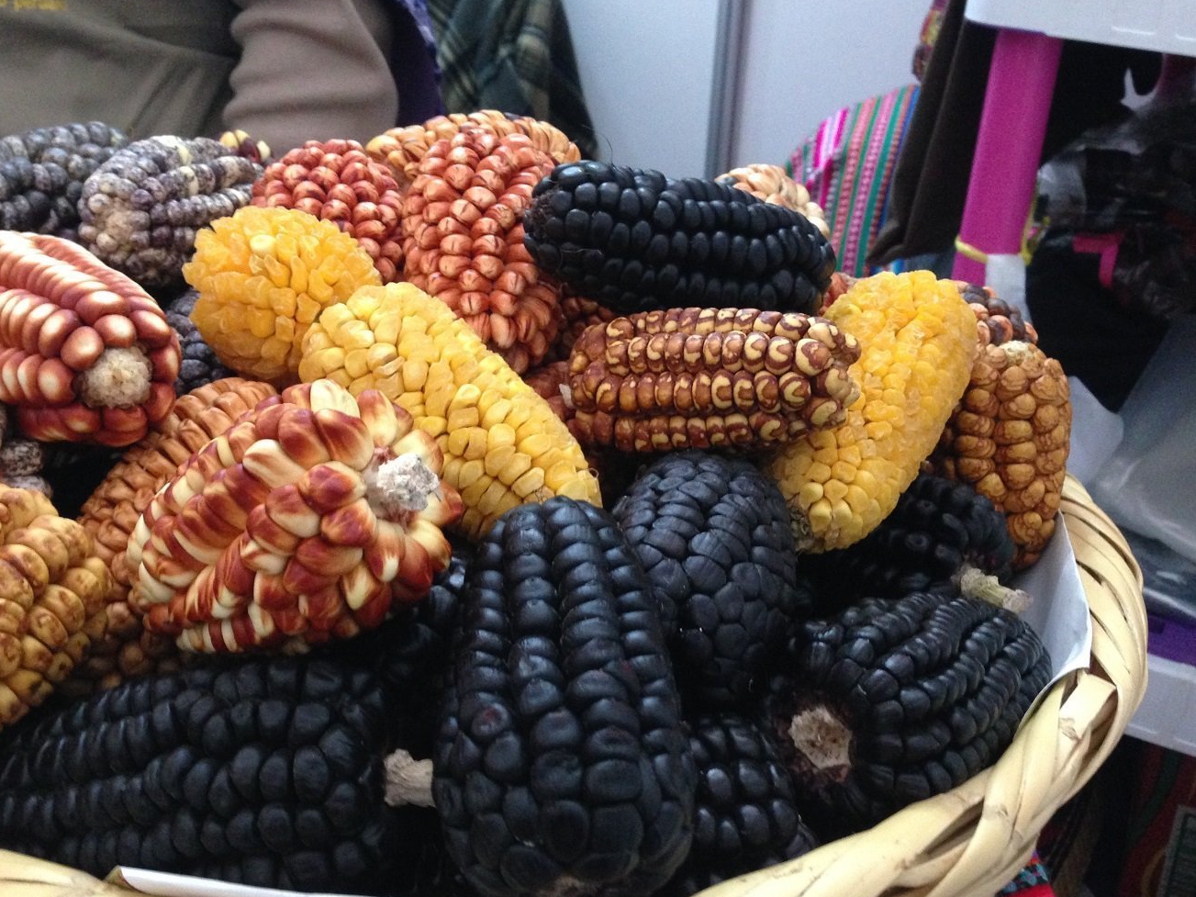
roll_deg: -0.5
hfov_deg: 48.8
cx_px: 509
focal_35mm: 38
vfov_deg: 37.7
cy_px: 497
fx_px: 1313
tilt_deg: -29.7
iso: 320
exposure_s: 1/20
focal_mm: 4.12
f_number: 2.4
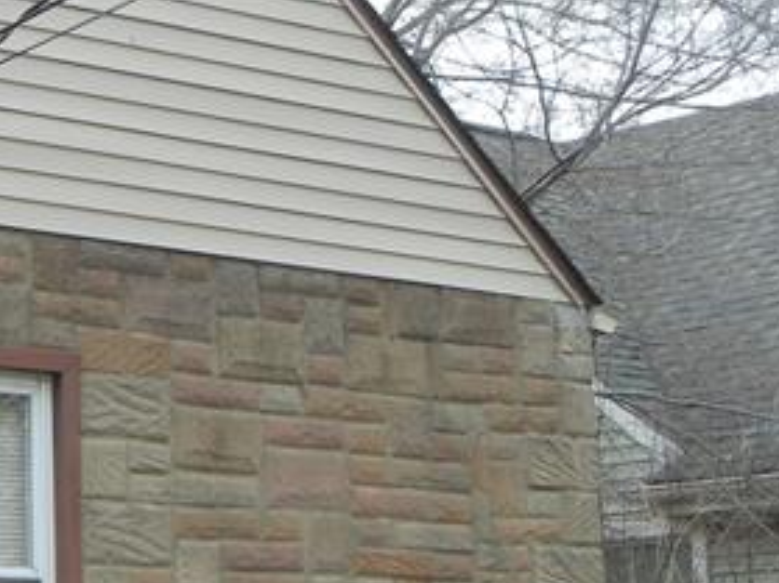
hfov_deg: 15.2
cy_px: 346
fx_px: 2812
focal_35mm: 125
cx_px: -187
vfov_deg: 11.8
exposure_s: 1/416
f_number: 3.6
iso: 160
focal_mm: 6.2
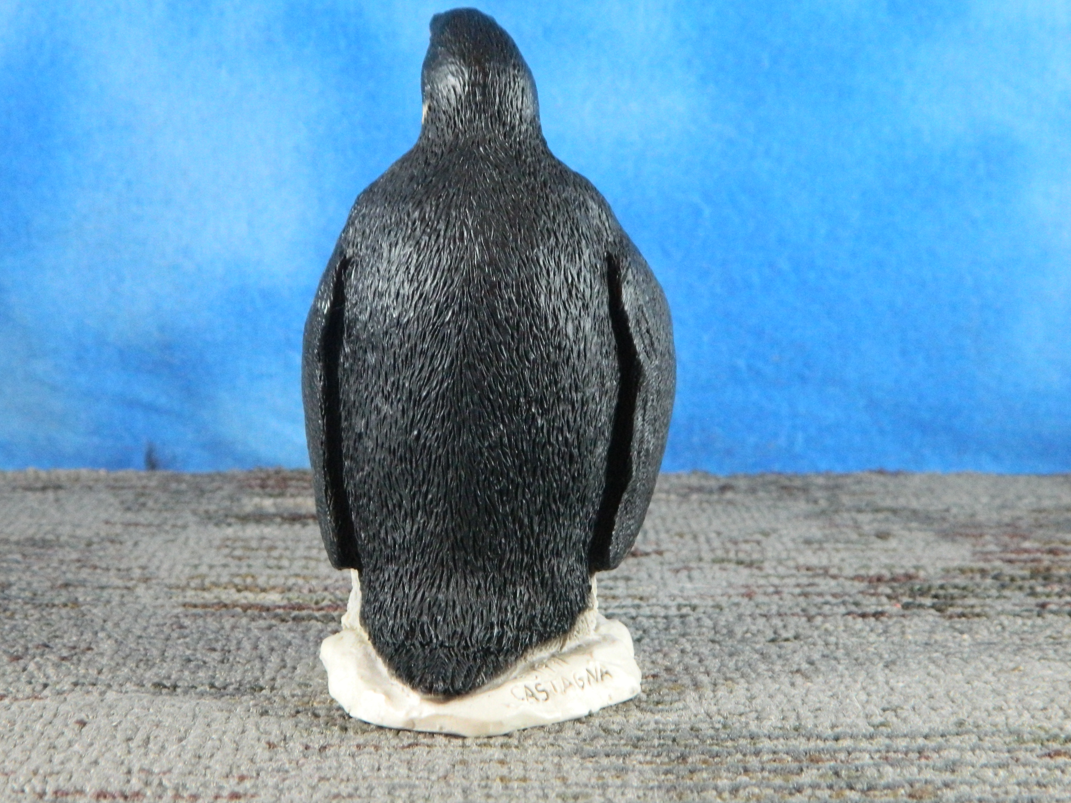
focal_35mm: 66
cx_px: 484
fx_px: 2042
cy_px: 364
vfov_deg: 22.2
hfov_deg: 29.4
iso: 400
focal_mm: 10.2
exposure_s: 1/20
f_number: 3.8
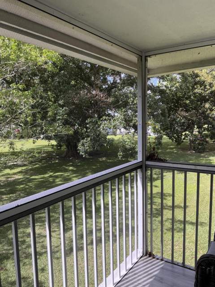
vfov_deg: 63.4
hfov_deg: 49.7
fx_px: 232
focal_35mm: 28
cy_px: 144
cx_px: 108
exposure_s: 1/386
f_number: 1.8
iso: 25
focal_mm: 3
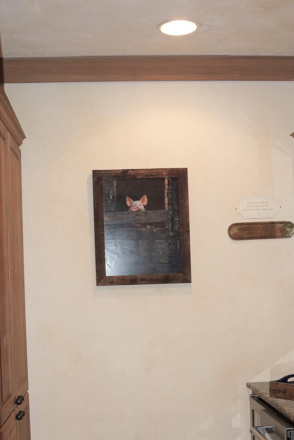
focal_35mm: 49
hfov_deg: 27.5
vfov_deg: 40.0
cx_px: 142
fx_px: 600
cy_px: 285
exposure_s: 1/60
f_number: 4
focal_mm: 18
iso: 400
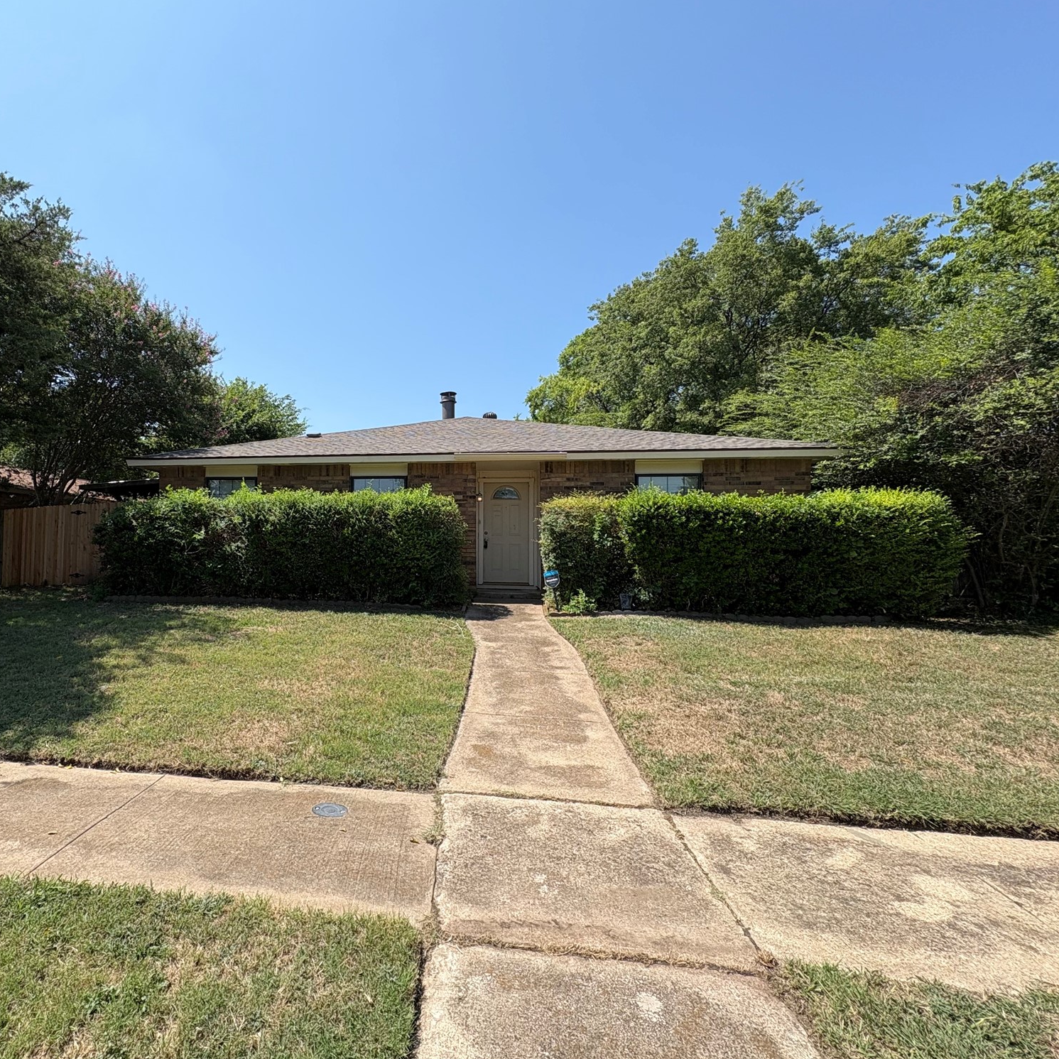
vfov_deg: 84.0
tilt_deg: +3.3
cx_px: 388
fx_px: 588
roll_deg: -0.1
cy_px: 518
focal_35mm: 17
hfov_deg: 82.1
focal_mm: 2.22
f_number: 2.2
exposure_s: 1/1299
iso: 50
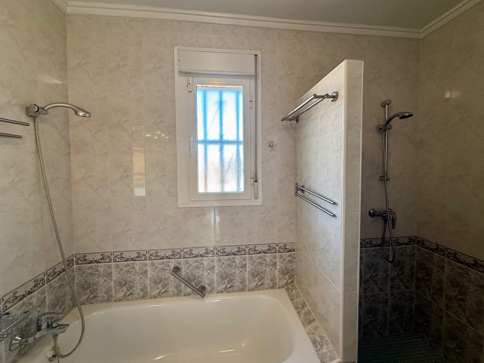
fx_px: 210
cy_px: 174
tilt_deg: -2.3
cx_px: 251
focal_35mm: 15
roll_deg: +0.0
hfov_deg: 98.1
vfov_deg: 81.7
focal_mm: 2.22
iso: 100
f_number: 2.2
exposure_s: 1/100
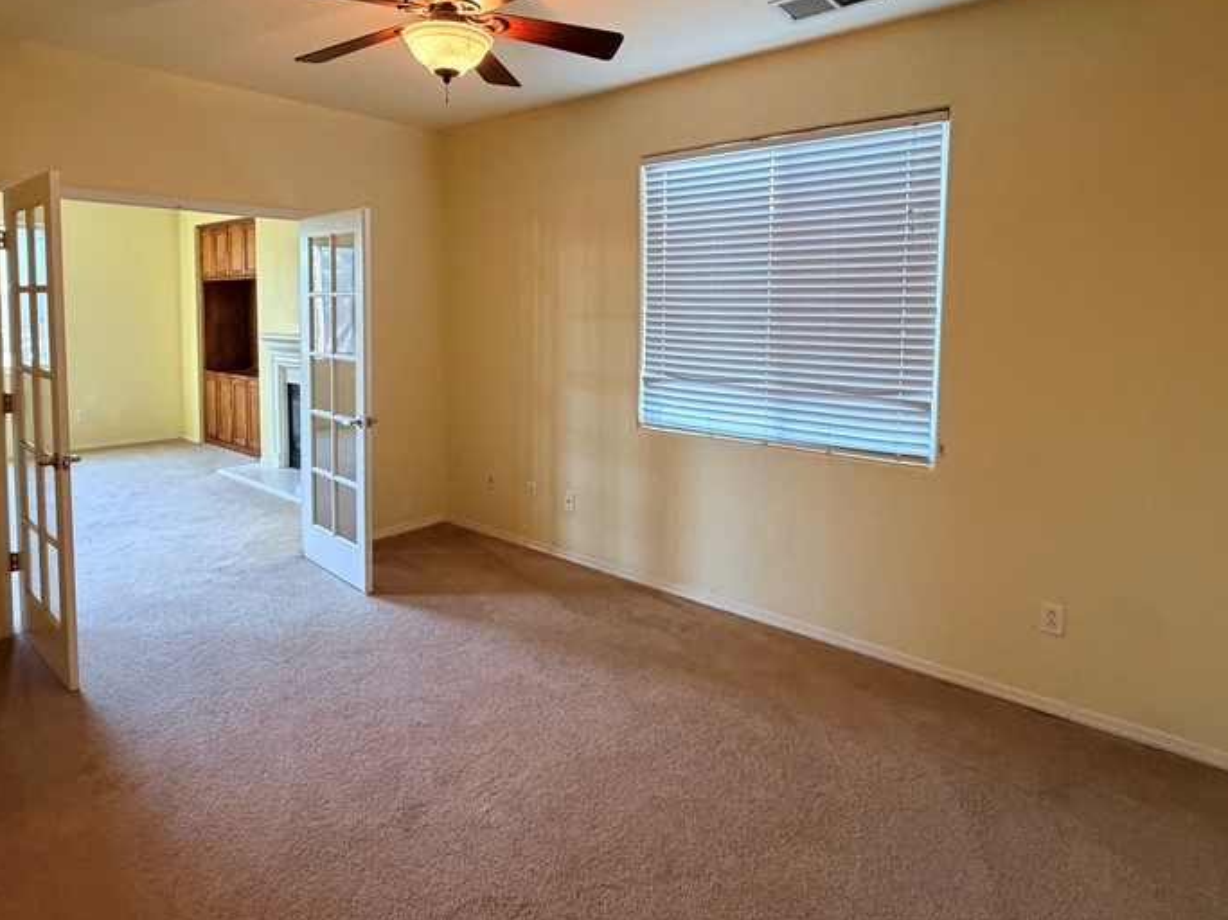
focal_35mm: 21
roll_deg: +0.0
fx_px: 745
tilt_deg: -4.0
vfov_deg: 62.7
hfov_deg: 78.6
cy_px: 352
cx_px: 538
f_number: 2.2
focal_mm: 2.22
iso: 500
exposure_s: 1/60
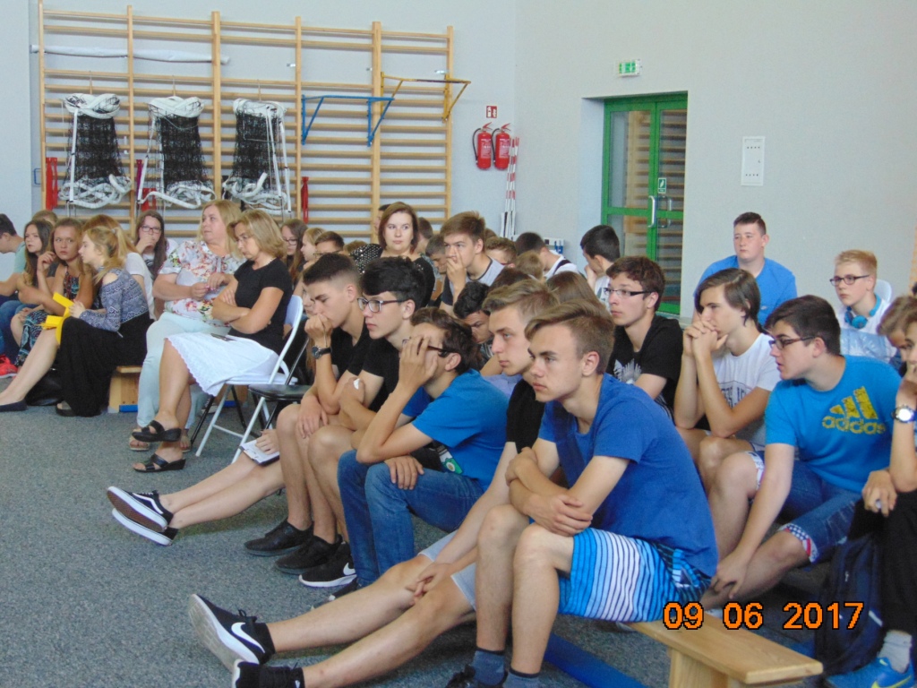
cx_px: 458
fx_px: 1589
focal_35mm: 60
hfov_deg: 32.2
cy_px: 344
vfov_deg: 24.4
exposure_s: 1/25
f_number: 3.6
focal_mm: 10.8
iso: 400
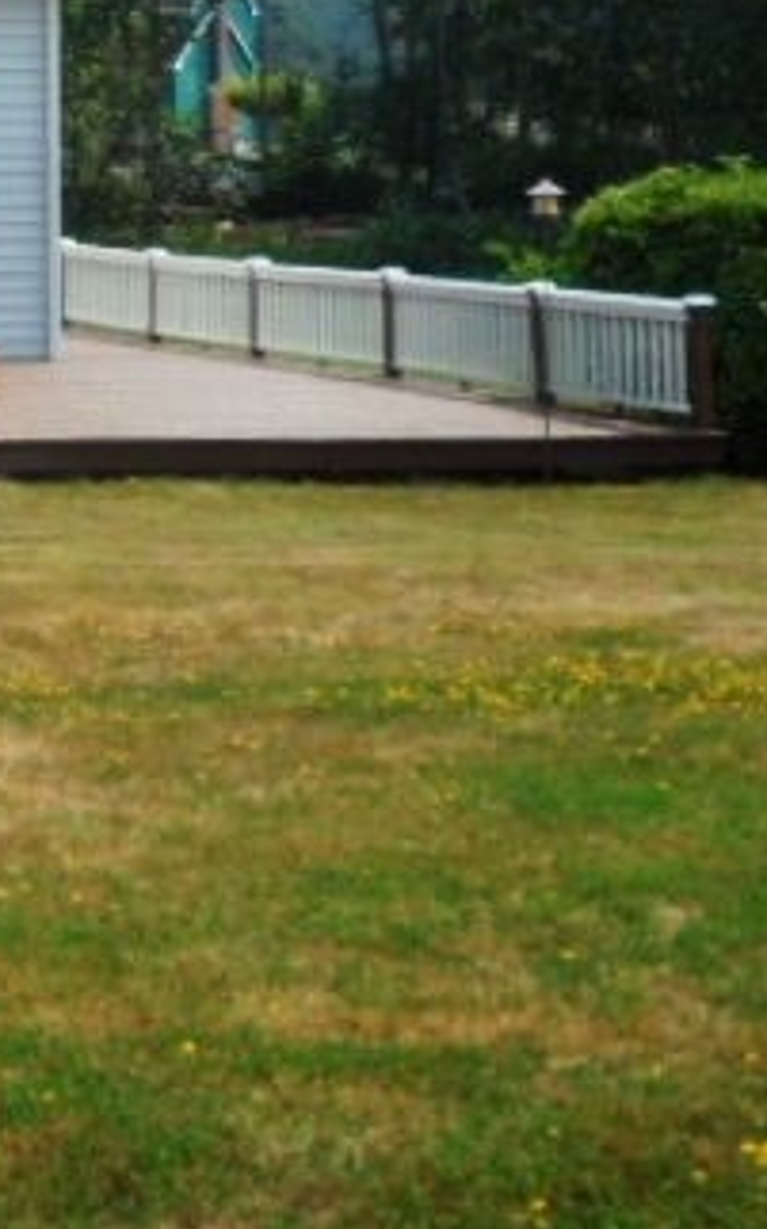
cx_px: -603
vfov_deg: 22.0
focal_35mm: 91
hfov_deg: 13.0
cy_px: 15
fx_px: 3046
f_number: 3.5
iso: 80
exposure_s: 1/750
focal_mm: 4.9
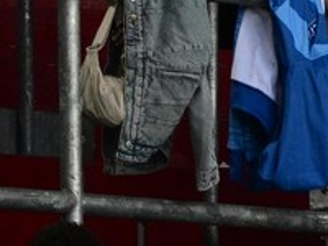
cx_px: 1327
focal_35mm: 3454
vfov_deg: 0.4
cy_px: -464
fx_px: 32728
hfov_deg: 0.6
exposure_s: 1/400
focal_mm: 400
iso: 2000
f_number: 2.8
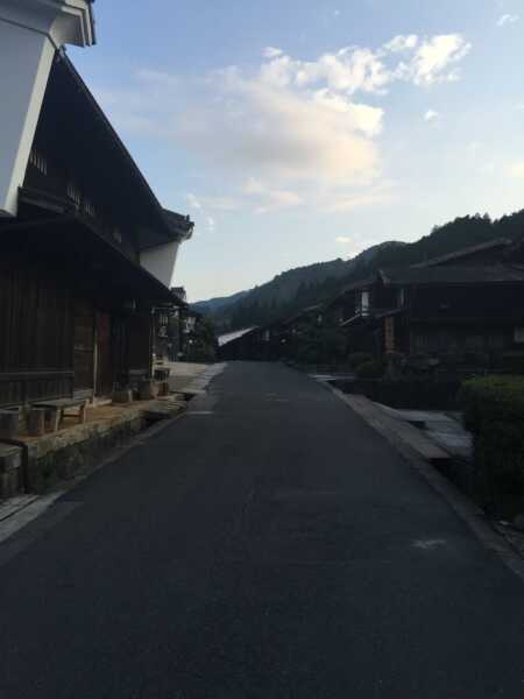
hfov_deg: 48.2
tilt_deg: +1.9
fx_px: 585
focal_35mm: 29
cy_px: 350
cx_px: 262
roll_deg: -0.1
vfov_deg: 61.7
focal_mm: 4.15
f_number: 2.2
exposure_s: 1/581
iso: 32
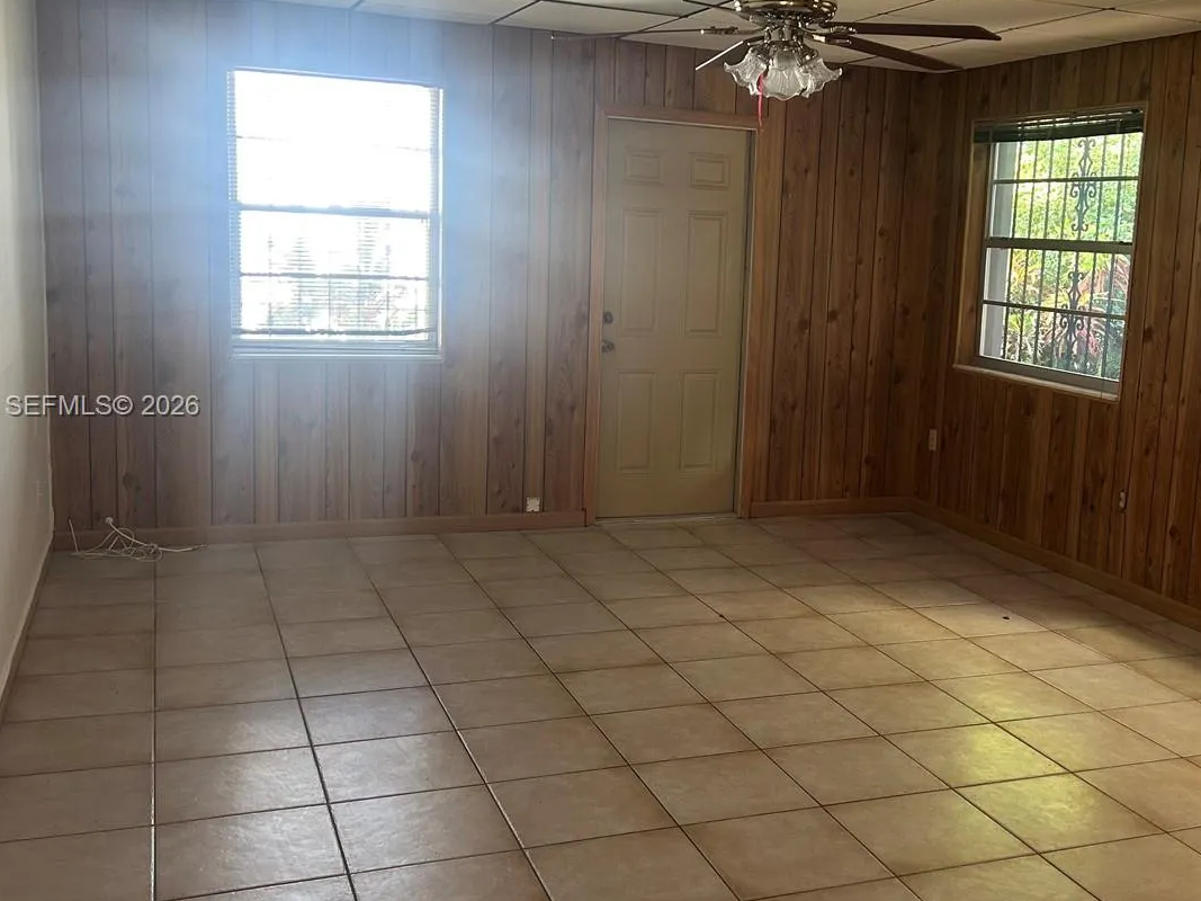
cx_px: 750
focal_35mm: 39
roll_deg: -2.1
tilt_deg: -9.1
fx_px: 1353
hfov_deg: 47.4
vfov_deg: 36.8
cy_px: 408
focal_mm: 5.7
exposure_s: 1/60
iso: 100
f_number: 1.5
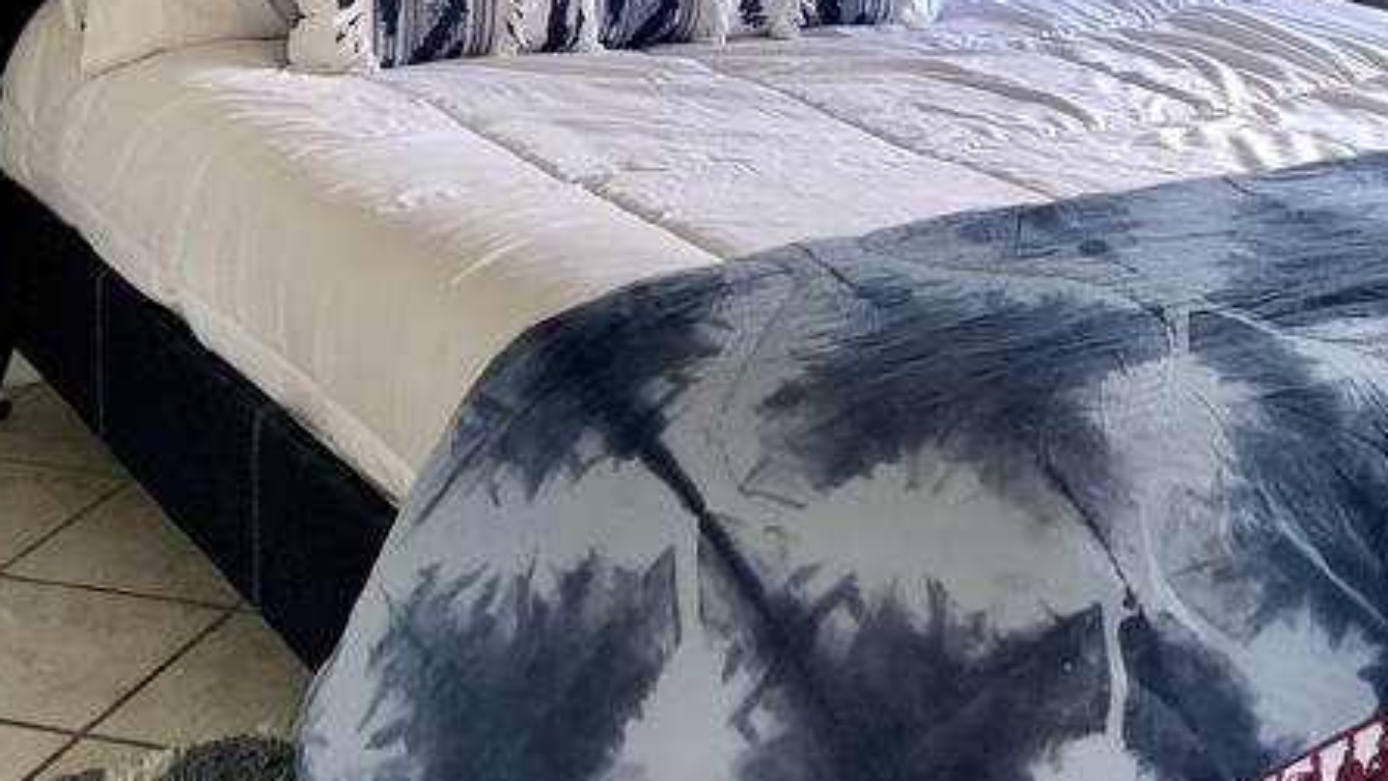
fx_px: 2503
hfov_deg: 30.9
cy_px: -143
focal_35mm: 68
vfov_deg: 17.0
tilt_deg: -8.5
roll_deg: -0.8
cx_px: 809
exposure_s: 1/60
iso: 50
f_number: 1.8
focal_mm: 3
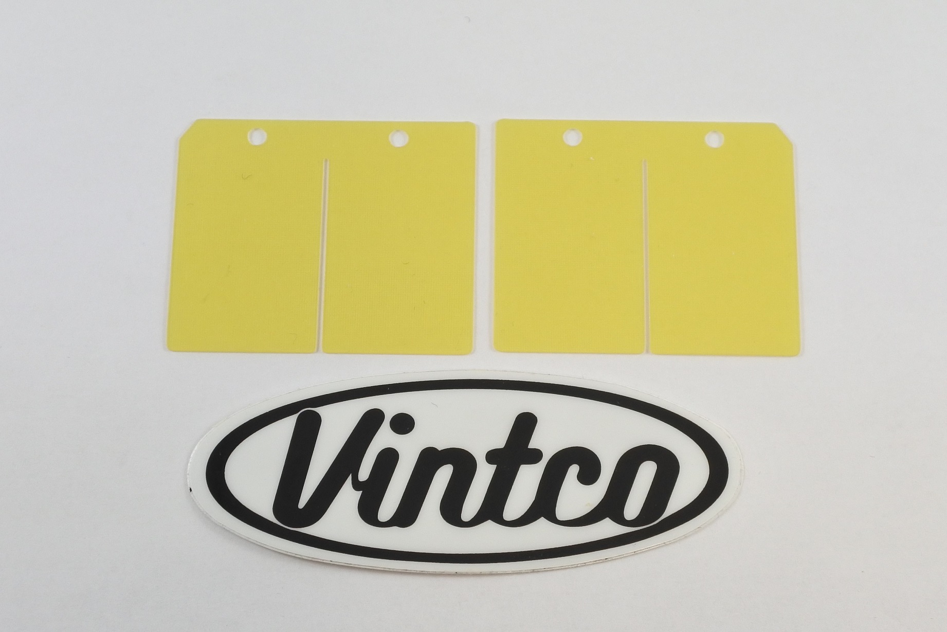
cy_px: 316
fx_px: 1000
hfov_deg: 50.7
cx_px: 474
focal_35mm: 38
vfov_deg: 35.1
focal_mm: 14.3
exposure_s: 1/200
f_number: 4
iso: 400
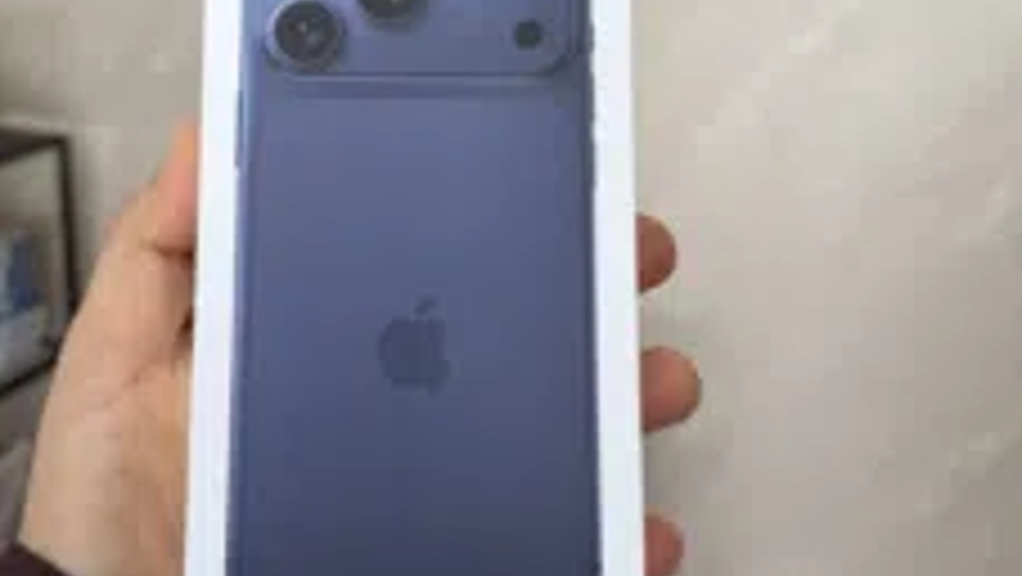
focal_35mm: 46
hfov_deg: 44.3
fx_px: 1247
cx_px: 401
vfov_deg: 25.7
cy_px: 144
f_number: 1.78
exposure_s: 1/347
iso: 80
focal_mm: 6.76
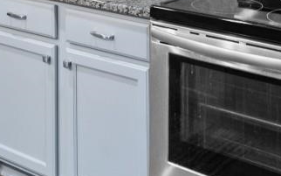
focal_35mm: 82
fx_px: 628
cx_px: 155
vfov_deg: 13.9
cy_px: -151
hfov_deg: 25.2
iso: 100
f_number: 4.8
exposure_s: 1/2
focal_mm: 11
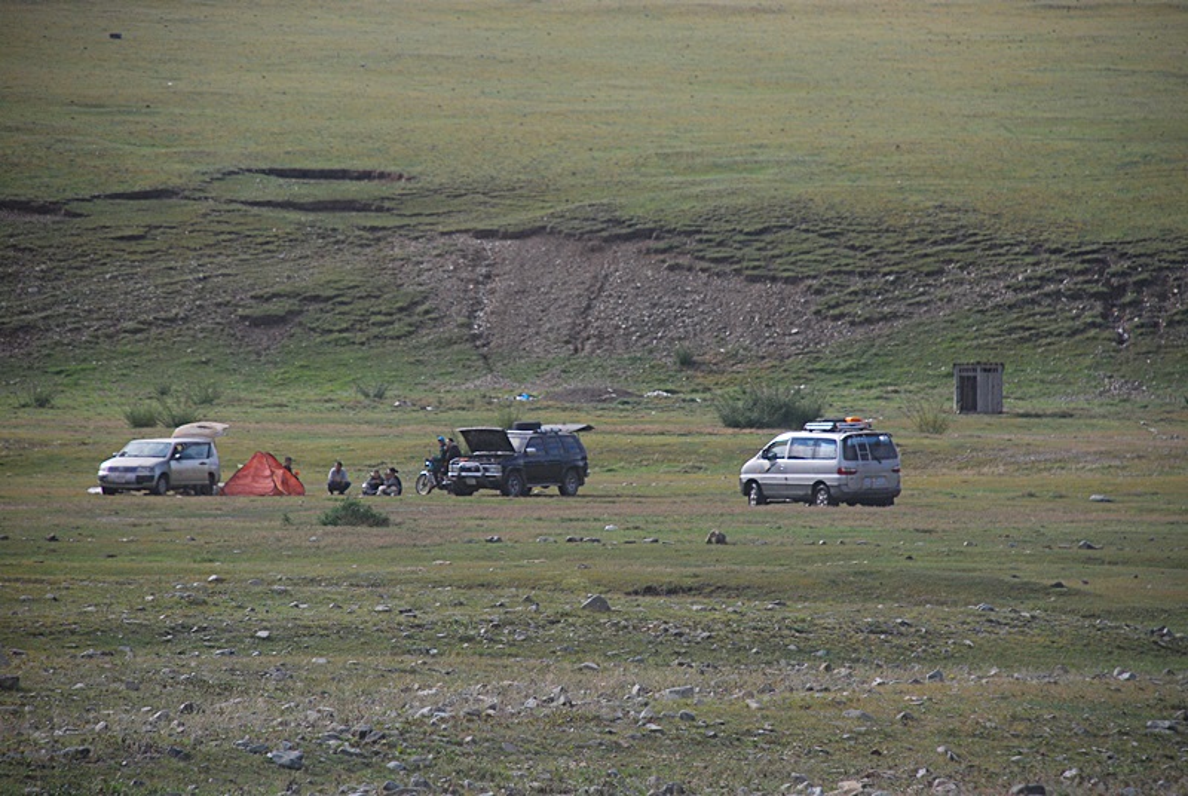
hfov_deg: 10.1
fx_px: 6692
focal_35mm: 202
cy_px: 398
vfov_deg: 6.8
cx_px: 594
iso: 400
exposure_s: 1/1000
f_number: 5.6
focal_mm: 135
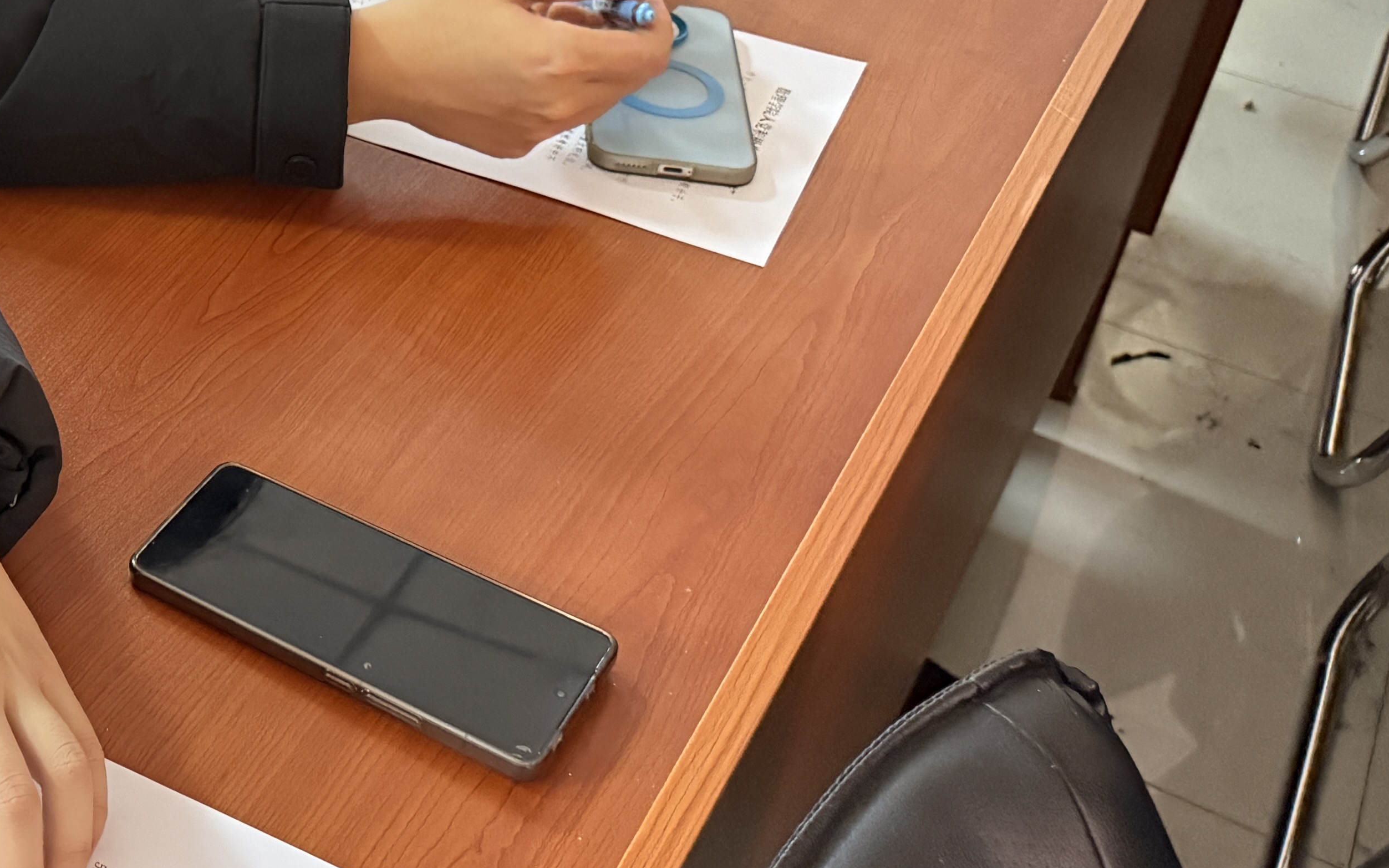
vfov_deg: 21.7
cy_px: 48
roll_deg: -2.0
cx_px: -47
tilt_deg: -32.1
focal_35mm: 58
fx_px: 2196
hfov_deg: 32.0
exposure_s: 1/45
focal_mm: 6.76
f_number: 1.78
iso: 800
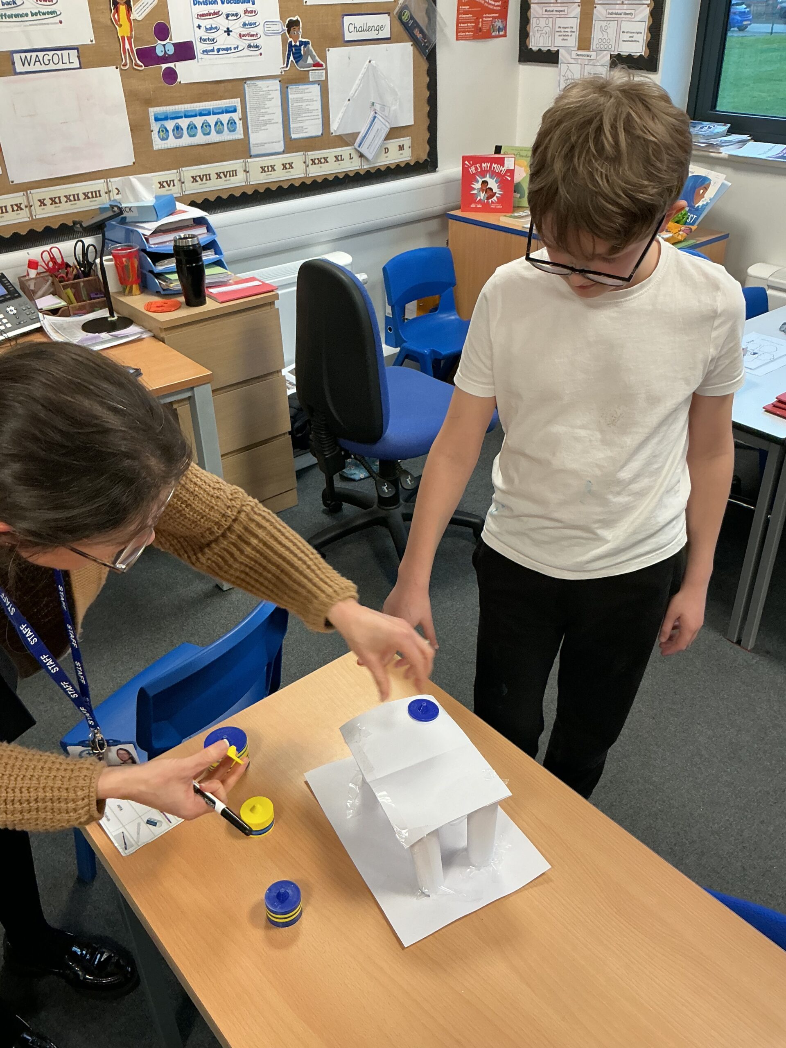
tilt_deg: -32.4
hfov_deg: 48.2
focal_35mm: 29
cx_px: 393
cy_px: 524
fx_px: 878
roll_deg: +2.0
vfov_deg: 61.7
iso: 100
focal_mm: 3
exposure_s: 1/60
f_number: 1.8
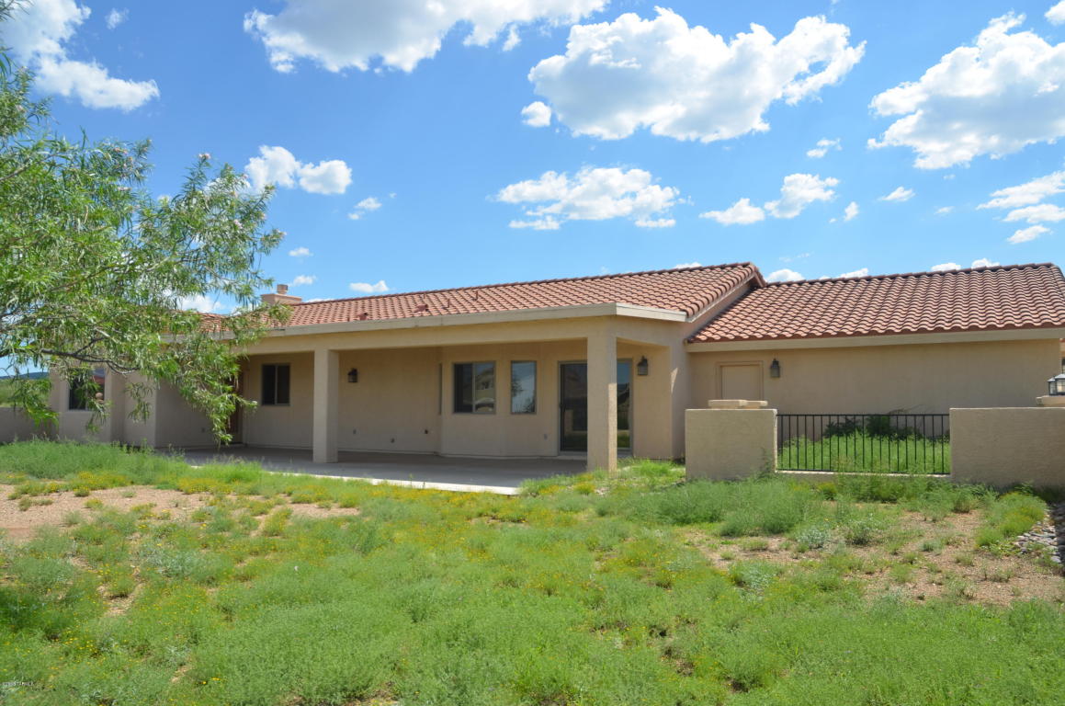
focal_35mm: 27
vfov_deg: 47.7
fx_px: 797
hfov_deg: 67.5
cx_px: 532
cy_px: 353
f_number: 9
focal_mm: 18
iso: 100
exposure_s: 1/250
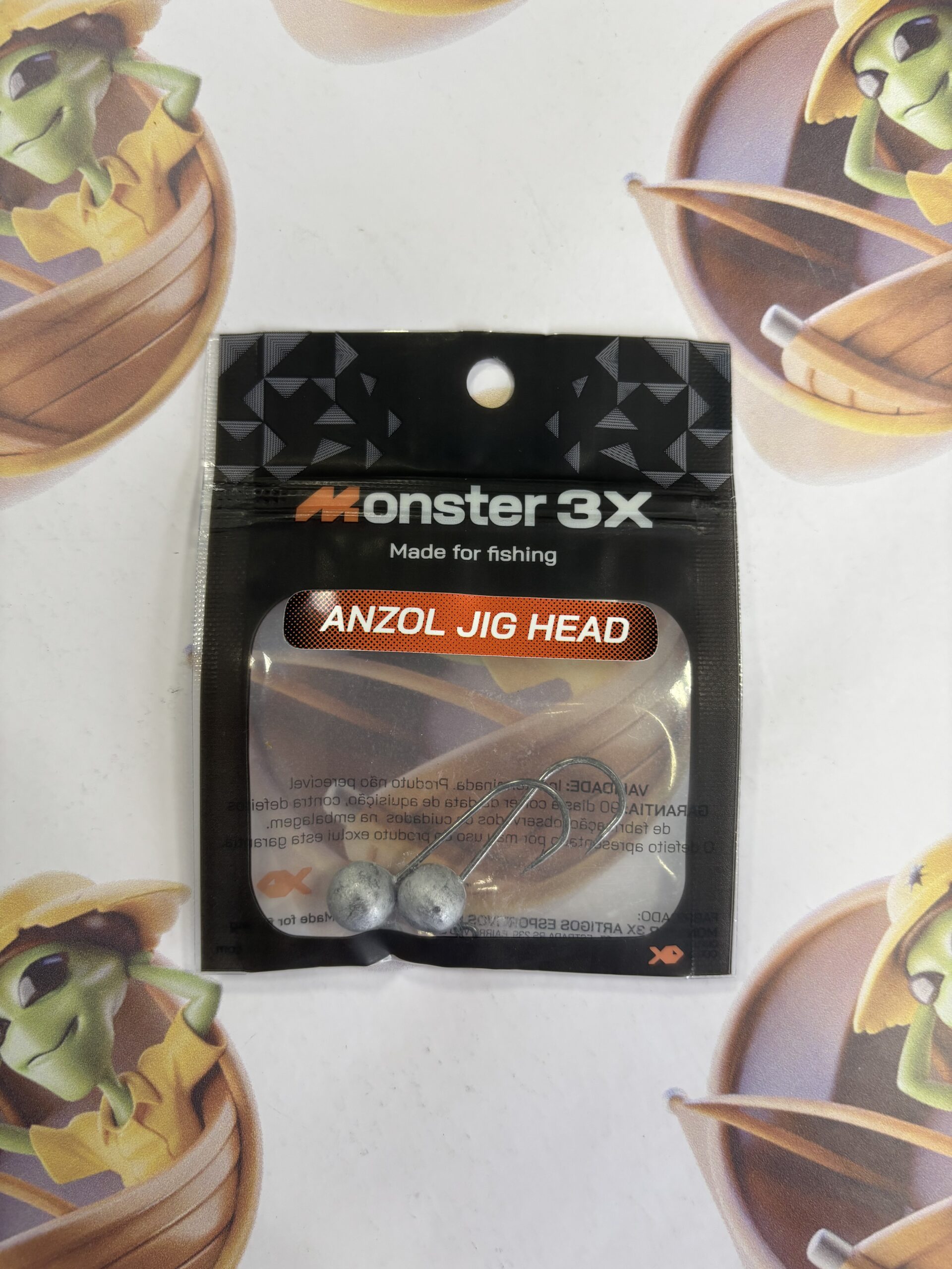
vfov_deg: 67.3
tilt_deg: -87.0
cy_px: 634
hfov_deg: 53.1
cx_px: 476
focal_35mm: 26
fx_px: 953
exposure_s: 1/60
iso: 64
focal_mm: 5.96
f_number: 1.6
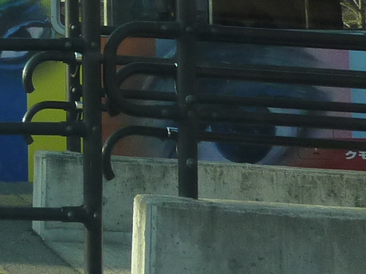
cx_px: -300
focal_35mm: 119
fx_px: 1258
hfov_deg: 14.5
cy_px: -137
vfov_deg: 11.9
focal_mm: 4.1
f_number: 4
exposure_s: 1/250
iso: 125
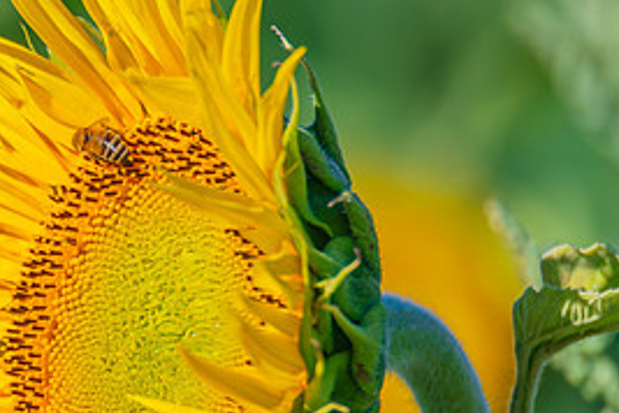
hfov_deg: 1.4
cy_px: 254
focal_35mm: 1424
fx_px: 24483
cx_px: 33
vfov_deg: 1.0
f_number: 6.3
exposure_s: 1/5000
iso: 800
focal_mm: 600
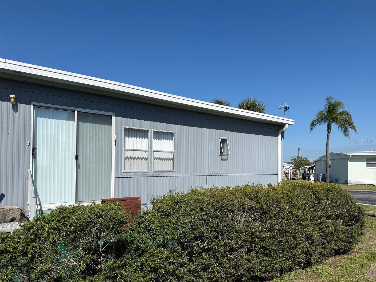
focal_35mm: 24
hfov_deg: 71.6
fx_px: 261
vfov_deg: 56.8
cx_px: 188
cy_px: 141
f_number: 1.78
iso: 80
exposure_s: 1/6711
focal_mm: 6.76
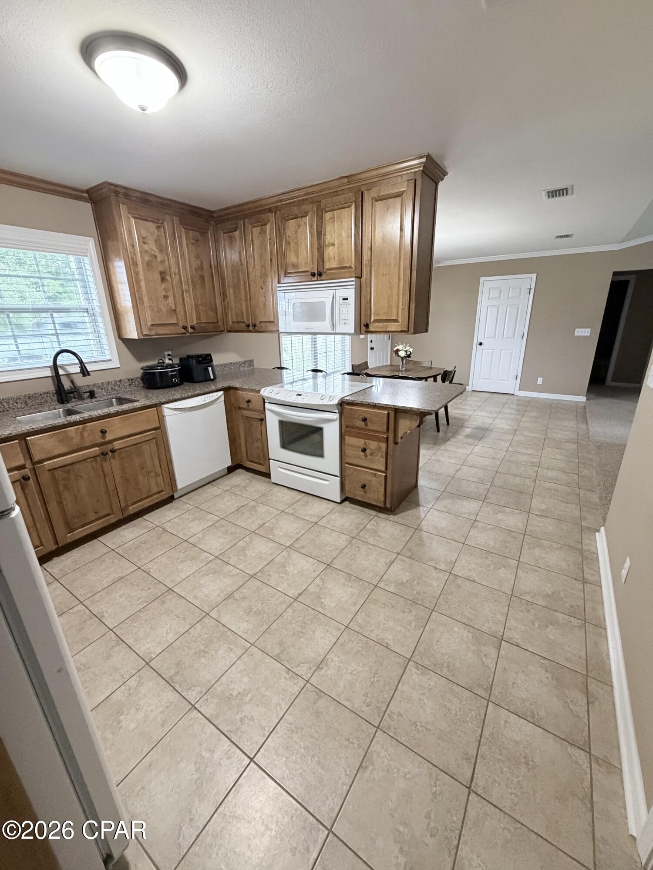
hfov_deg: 85.7
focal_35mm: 14
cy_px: 435
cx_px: 326
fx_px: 352
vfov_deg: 102.1
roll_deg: +1.0
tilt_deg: -19.3
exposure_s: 1/60
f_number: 2.2
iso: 500
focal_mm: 2.22
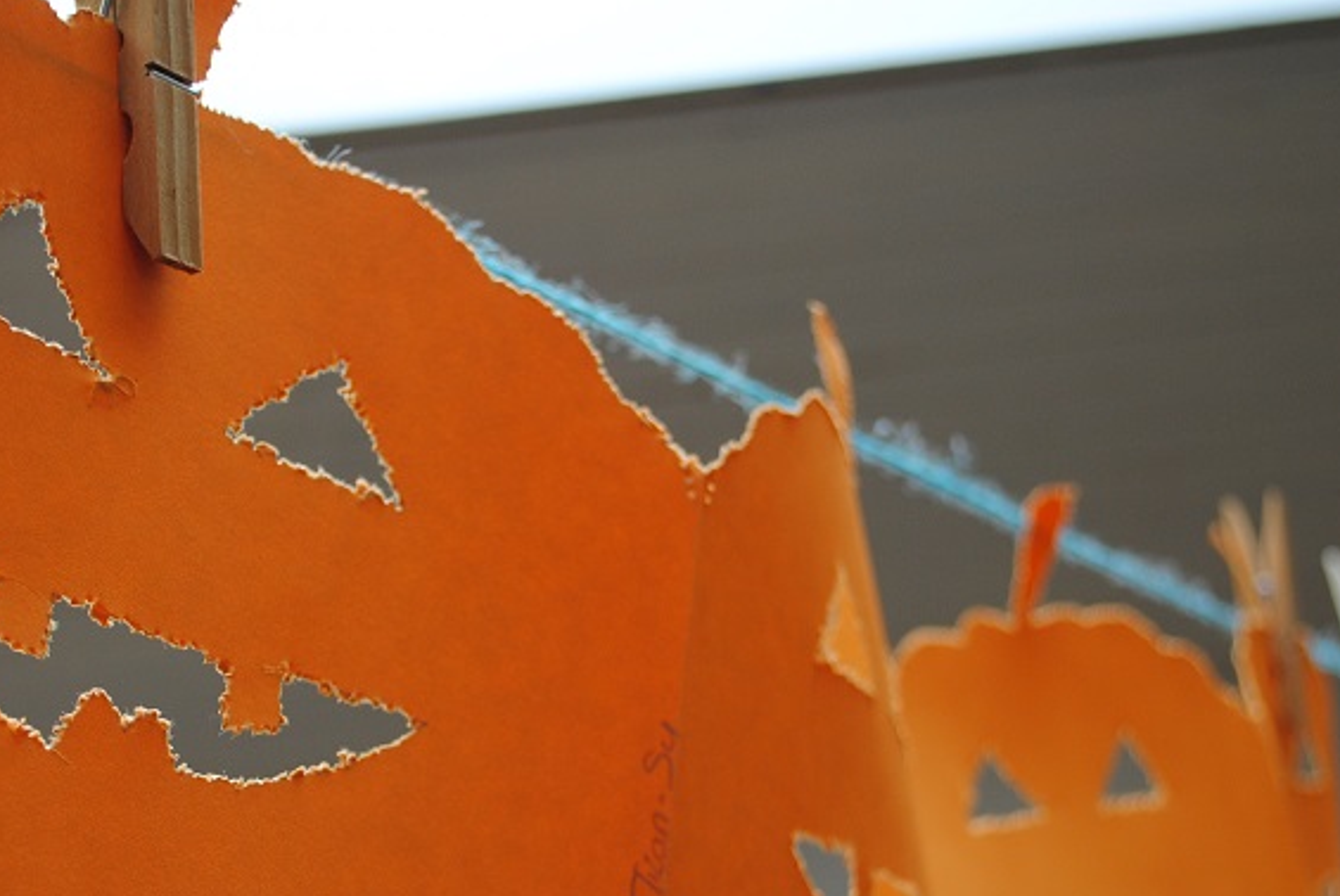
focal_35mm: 69
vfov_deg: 19.5
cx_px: 550
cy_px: 750
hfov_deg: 29.2
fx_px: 2571
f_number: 4.2
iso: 200
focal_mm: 26
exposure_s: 1/50
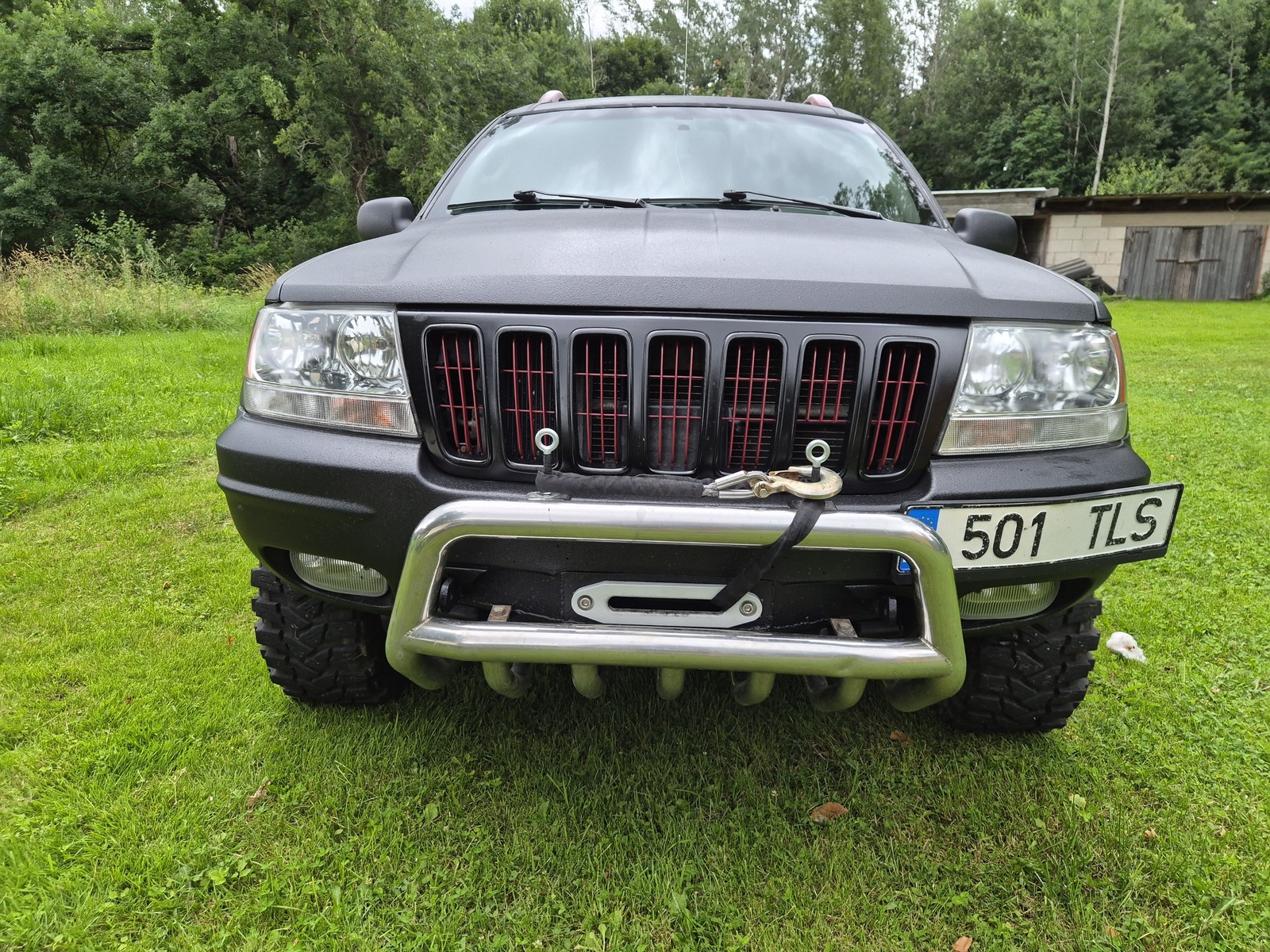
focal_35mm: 23
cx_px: 635
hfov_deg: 73.9
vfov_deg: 58.9
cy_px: 476
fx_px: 844
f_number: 1.8
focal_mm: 5.4
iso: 200
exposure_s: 1/180
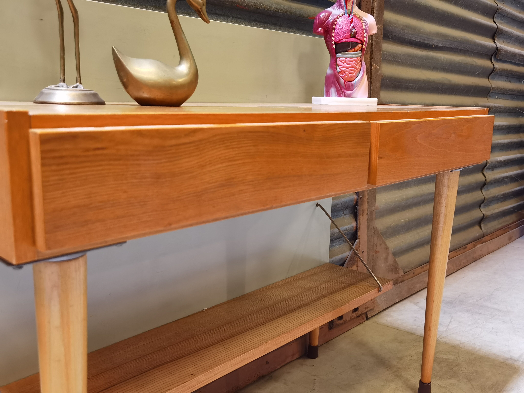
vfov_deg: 42.9
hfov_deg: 55.4
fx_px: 500
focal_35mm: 33
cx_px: 262
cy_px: 196
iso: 400
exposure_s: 1/33.3
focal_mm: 6.71
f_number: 1.9
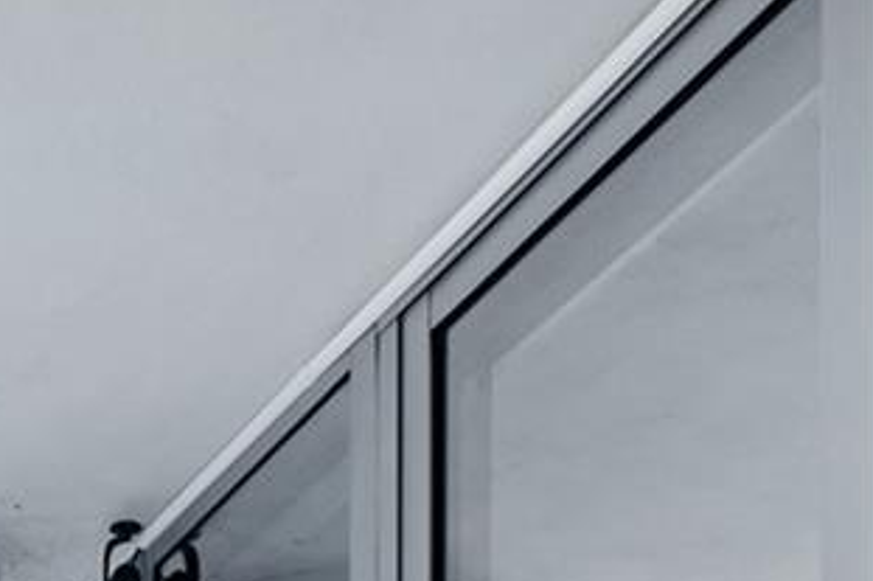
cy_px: 1420
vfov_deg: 13.5
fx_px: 1745
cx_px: -129
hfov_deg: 25.6
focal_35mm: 72
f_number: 8
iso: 250
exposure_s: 1/640
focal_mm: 14
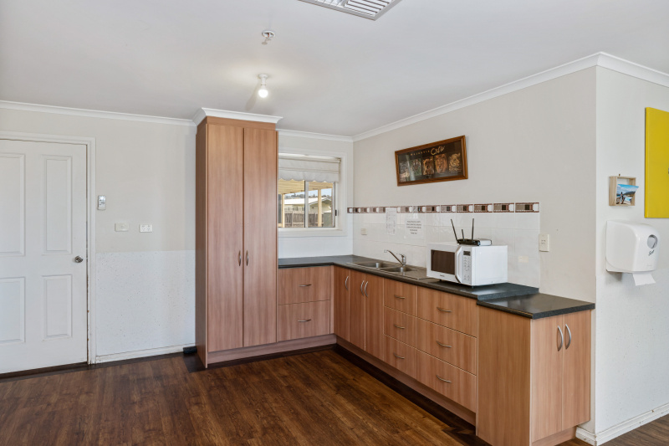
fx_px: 372
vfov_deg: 61.9
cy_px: 223
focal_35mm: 20
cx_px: 334
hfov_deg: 84.0
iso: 100
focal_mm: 13.4
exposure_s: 1/40
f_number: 11
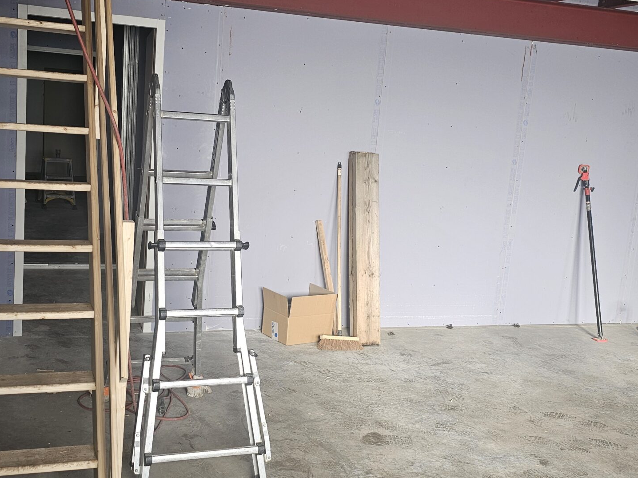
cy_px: 252
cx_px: 265
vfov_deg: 35.1
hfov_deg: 45.6
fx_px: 756
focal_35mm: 41
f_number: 1.7
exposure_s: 1/120
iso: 40
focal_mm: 6.3
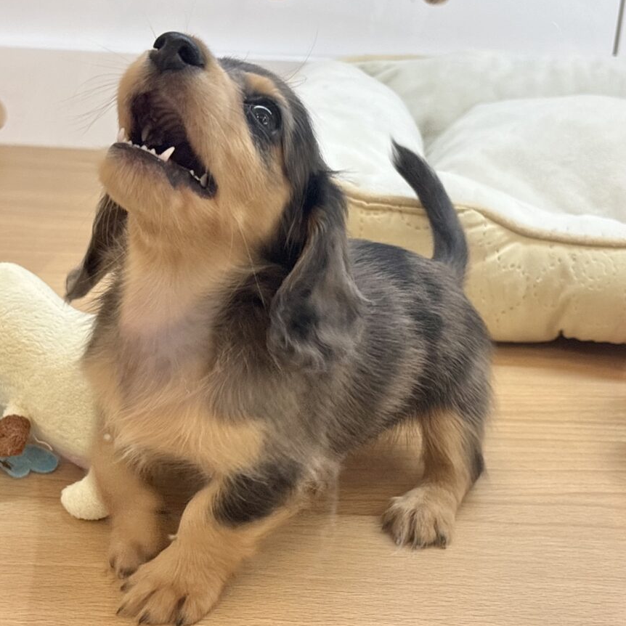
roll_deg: -2.2
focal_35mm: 64
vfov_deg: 26.9
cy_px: 318
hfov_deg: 26.8
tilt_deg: -21.7
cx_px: 237
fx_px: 1309
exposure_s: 1/50
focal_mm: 5.96
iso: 40
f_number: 1.6
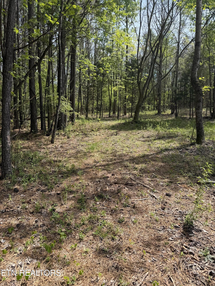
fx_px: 199
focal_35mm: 24
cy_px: 143
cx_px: 108
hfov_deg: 56.8
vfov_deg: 71.6
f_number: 1.78
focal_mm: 6.76
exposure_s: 1/1770
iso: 80
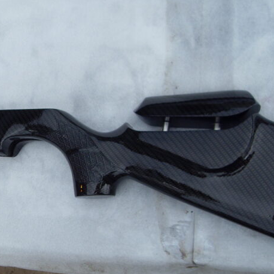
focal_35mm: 54
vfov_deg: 31.6
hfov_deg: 31.1
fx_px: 484
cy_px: 150
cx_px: 70
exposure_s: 1/250
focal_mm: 6.3
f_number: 7
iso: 80
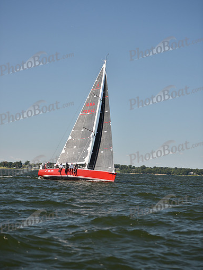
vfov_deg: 20.9
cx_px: 102
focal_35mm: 94
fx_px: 734
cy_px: 131
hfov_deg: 15.7
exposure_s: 1/1600
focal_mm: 86
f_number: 2.8
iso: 250
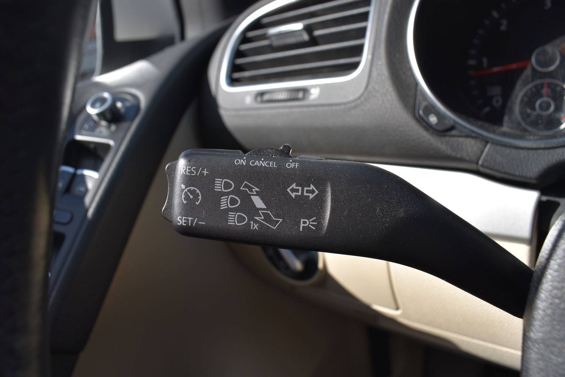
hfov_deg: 67.4
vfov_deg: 47.9
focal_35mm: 27
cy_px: 188
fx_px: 424
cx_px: 282
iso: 200
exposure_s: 1/500
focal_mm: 18
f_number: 8
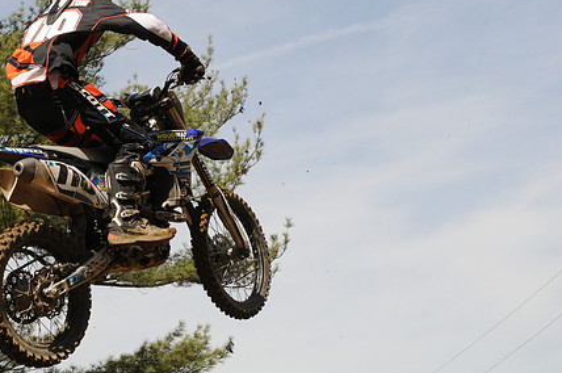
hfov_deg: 16.3
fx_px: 1964
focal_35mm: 126
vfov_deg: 10.8
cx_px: 235
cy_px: 173
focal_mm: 62
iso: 640
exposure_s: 1/1600
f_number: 9
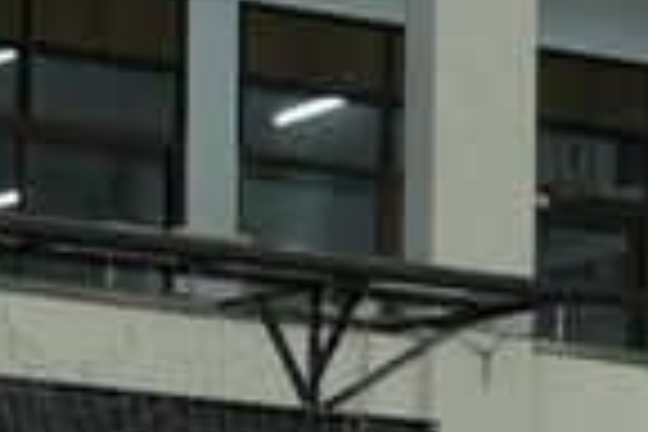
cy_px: 1393
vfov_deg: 4.1
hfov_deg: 6.3
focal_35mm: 322
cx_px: 891
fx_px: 5804
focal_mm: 31
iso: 1250
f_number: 5.6
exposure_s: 1/500
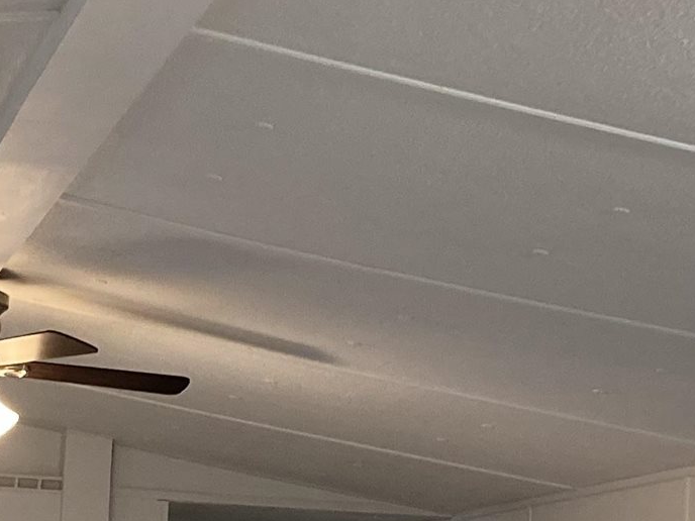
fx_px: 2510
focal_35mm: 125
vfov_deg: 11.5
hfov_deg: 15.7
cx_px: 190
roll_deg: -2.8
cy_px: 692
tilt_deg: +0.9
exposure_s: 1/60
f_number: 1.8
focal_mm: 3.99
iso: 100
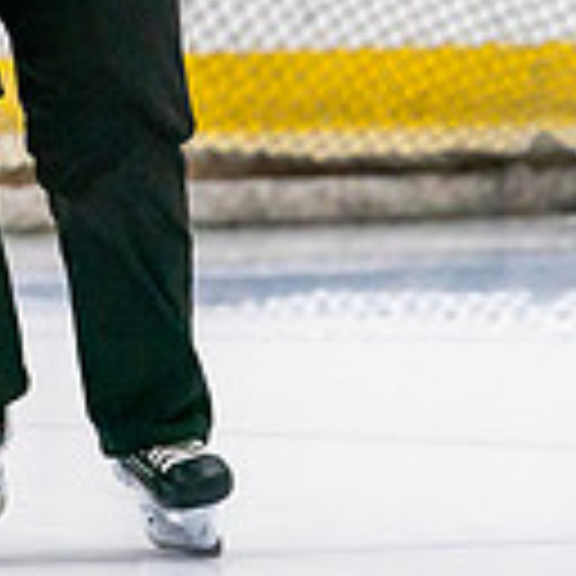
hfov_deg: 1.9
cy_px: -194
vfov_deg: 1.9
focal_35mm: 916
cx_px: -9
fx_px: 17244
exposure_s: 1/1250
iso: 3200
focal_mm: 200
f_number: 2.8
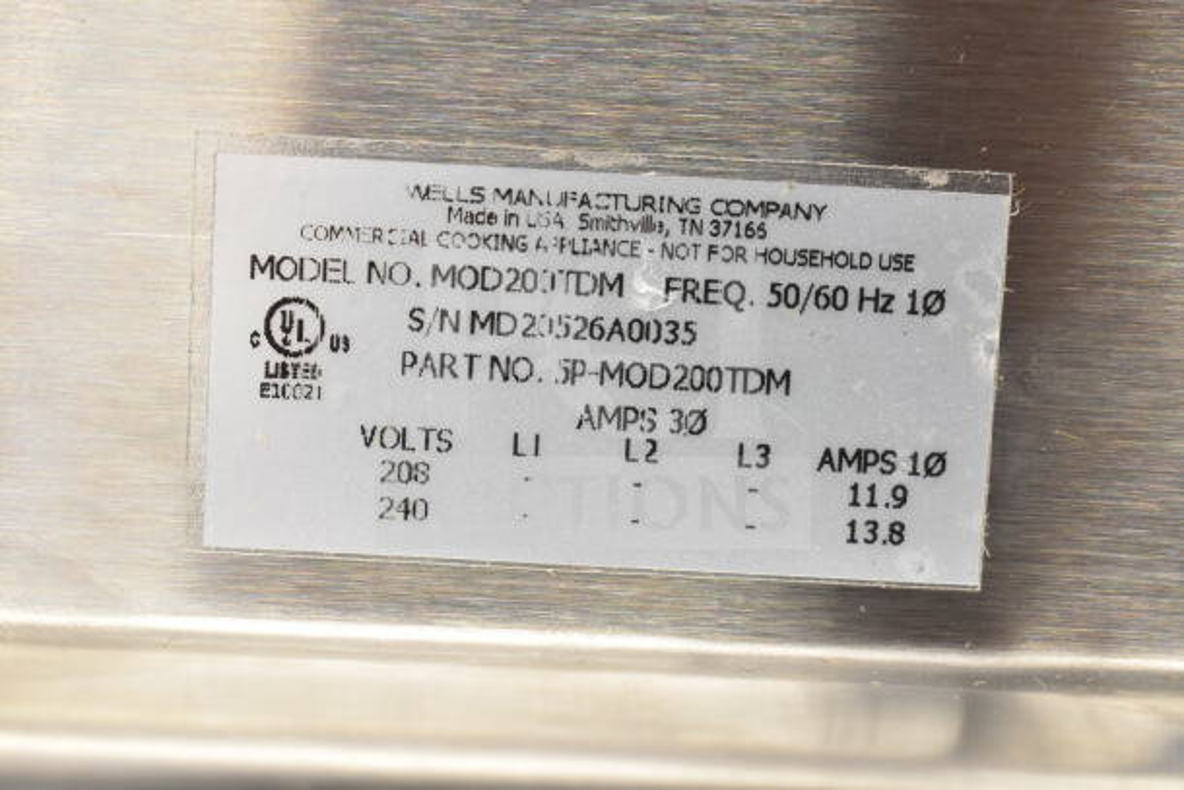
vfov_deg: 22.6
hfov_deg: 33.4
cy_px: 395
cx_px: 592
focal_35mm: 60
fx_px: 1974
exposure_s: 1/60
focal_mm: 40
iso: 1600
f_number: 5
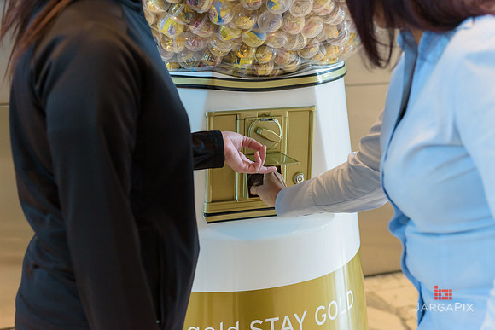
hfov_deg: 32.4
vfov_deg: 21.9
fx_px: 853
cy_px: 165
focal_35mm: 62
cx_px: 248
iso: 1600
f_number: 3.2
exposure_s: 1/125
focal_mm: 62
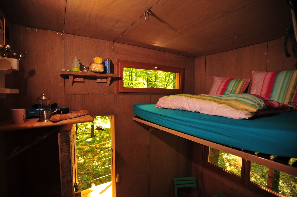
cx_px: 148
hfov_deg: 93.3
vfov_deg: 70.3
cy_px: 98
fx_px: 140
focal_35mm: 17
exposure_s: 1/30
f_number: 4
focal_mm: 17
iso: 200
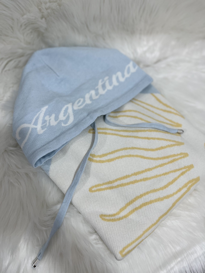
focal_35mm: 26
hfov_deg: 53.1
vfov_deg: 67.3
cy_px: 136
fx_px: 205
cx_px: 102
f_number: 1.6
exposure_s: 1/122
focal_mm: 5.1
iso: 50
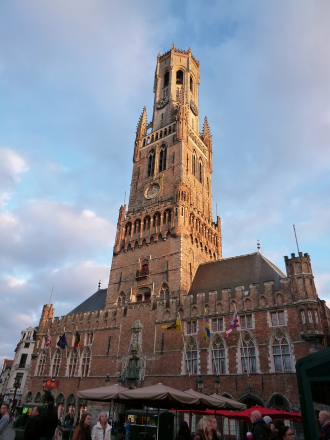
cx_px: 165
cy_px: 220
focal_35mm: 24
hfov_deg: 56.8
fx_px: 305
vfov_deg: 71.6
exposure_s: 1/250
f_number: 2.5
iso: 160
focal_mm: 4.3
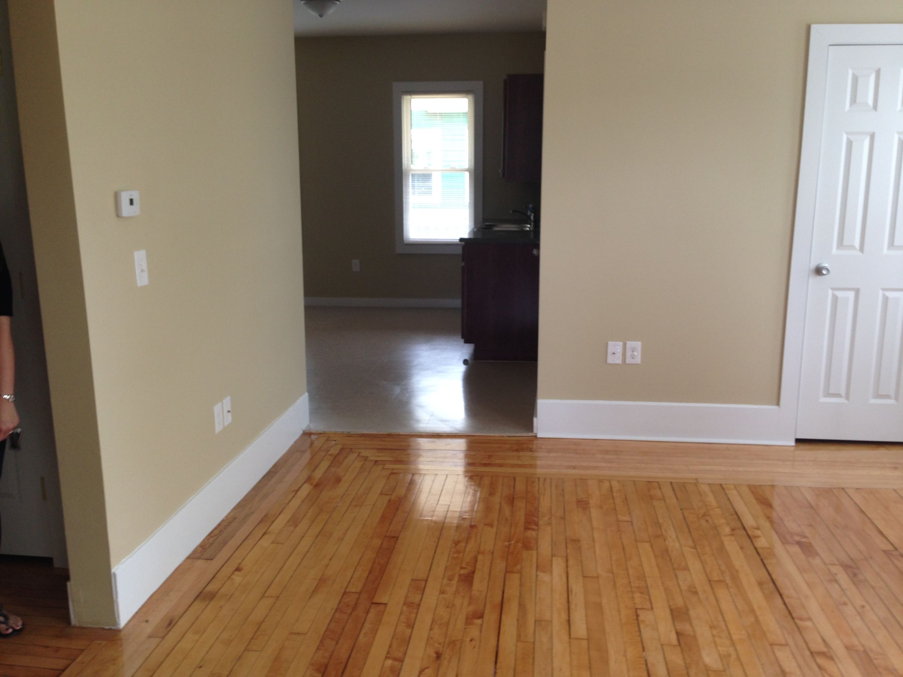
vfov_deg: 42.9
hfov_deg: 55.4
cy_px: 338
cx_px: 452
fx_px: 861
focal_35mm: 33
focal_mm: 4.12
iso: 50
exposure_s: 1/20
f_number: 2.4
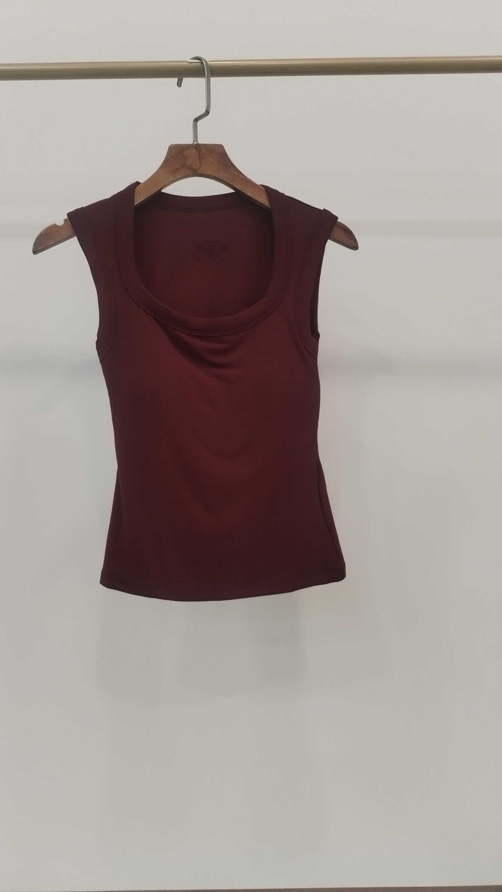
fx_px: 757
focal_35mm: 32
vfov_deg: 61.0
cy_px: 441
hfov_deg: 36.5
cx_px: 203
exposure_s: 1/60
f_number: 1.8
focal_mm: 4.75
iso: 218
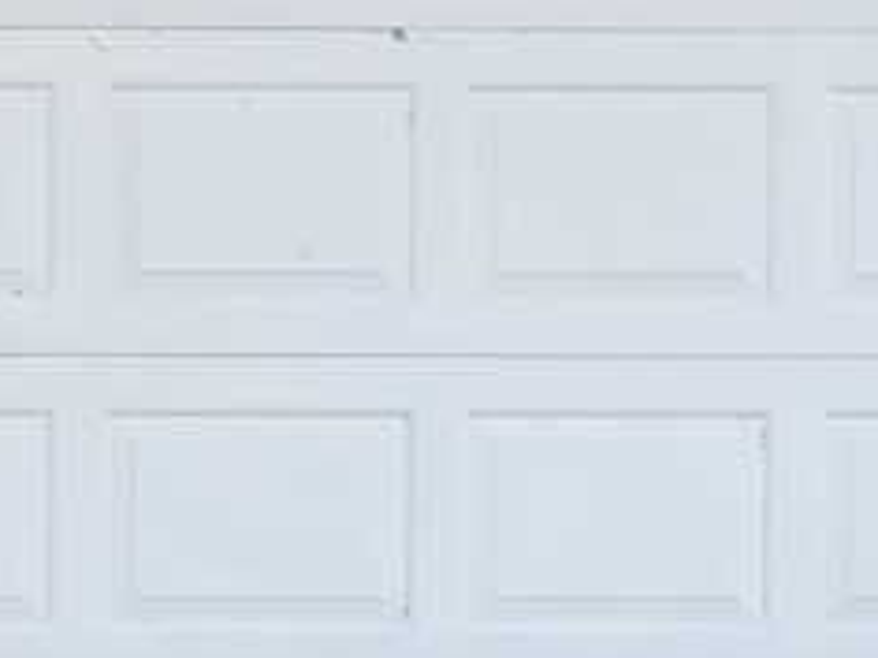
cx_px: -37
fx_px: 7381
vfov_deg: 5.1
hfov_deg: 6.8
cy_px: 587
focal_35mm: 291
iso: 320
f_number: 3.4
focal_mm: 7.7
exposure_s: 1/160
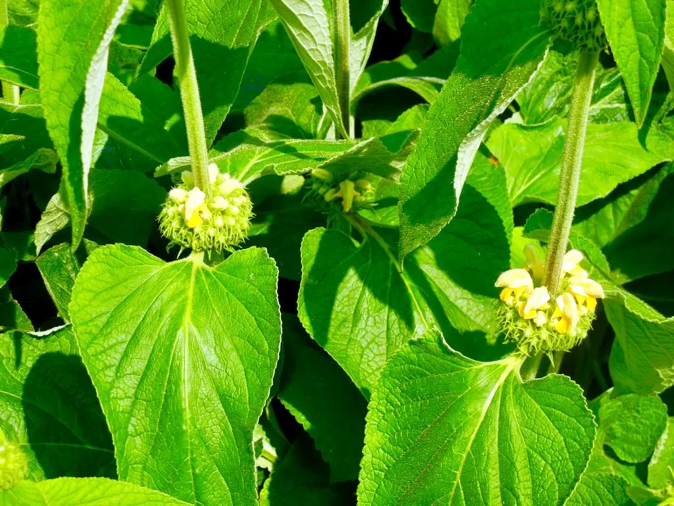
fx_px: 1986
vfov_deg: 14.5
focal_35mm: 102
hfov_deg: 19.3
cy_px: 253
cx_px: 337
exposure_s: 1/682
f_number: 4.5
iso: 160
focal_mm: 18.3
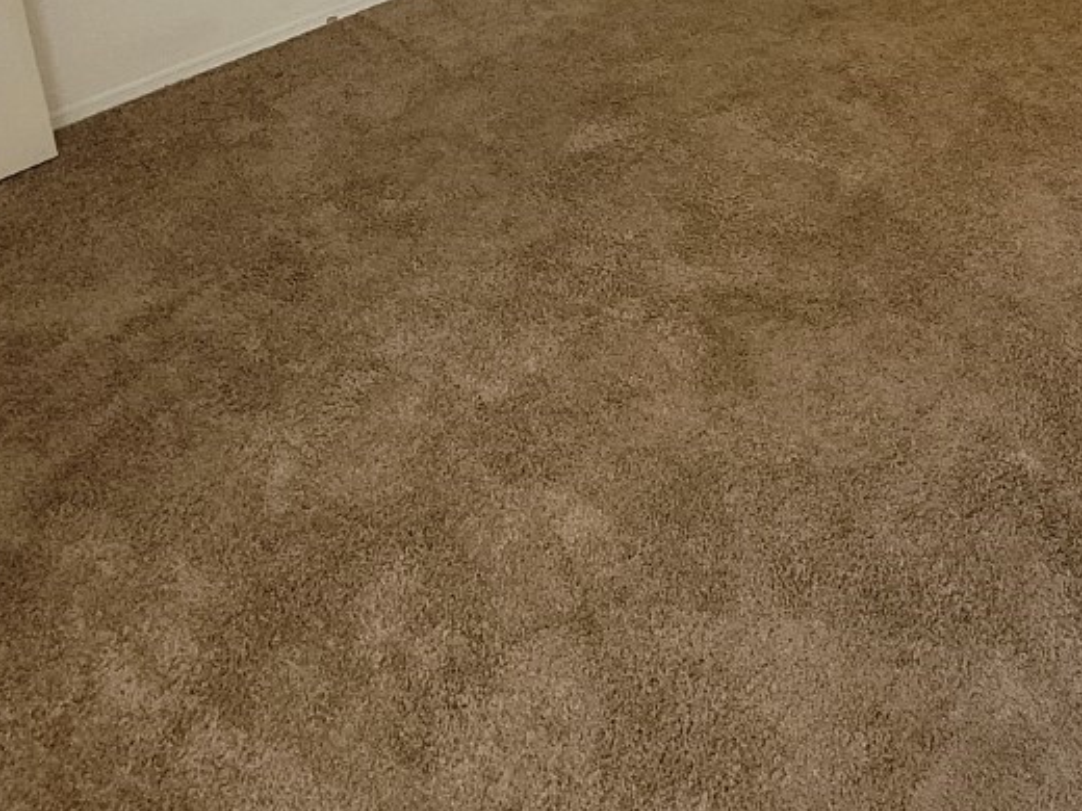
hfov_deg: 50.6
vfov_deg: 32.8
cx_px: 705
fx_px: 1125
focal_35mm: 36
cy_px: -158
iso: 250
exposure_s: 1/60
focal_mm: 1.74
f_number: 2.2
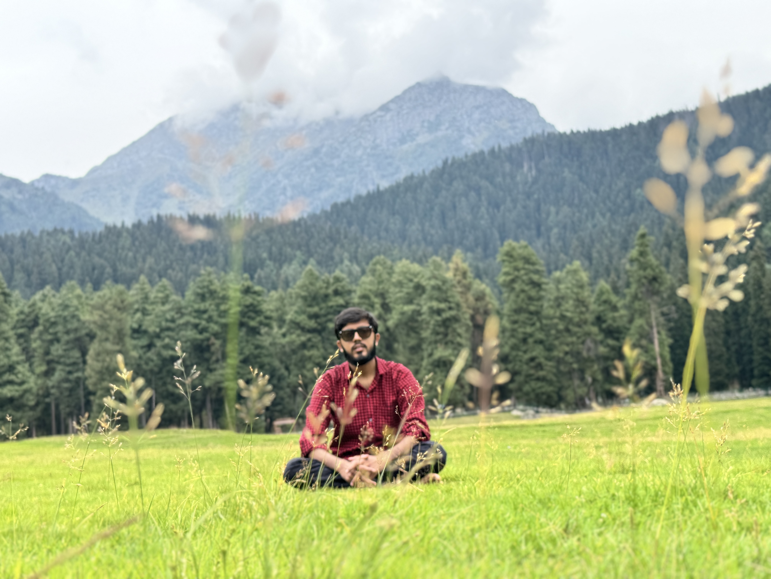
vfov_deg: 30.3
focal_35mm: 48
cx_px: 386
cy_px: 290
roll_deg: +5.1
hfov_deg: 39.7
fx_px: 1069
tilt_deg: +12.0
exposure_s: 1/913
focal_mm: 6.76
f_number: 1.78
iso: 64
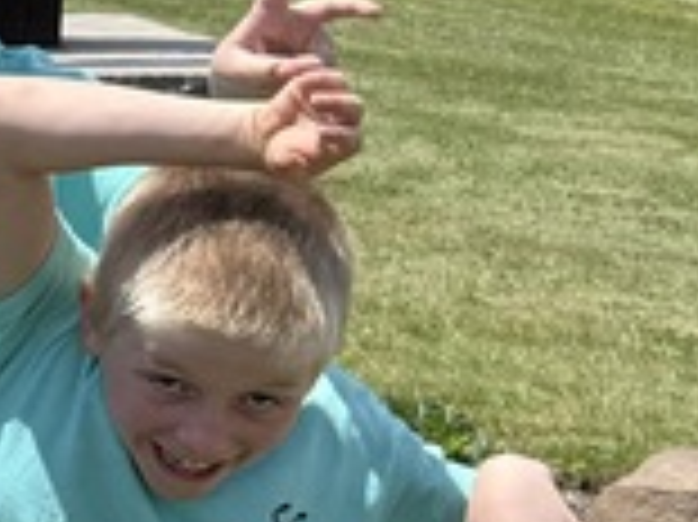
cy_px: 158
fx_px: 3204
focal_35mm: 159
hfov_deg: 10.6
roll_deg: -0.1
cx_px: -1009
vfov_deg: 9.3
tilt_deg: -8.7
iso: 80
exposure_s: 1/3584
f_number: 1.78
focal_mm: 6.76
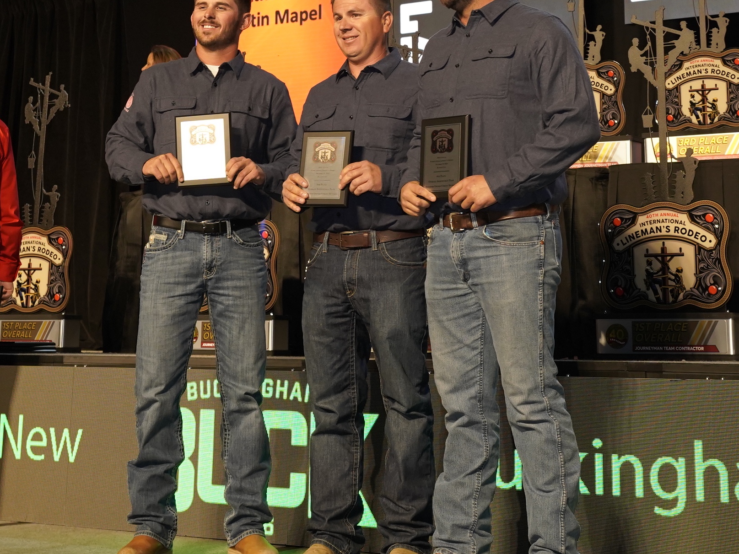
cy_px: -5
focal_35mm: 82
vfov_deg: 17.6
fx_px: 1750
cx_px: 313
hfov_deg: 23.8
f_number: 4
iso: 1250
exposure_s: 1/160
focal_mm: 35
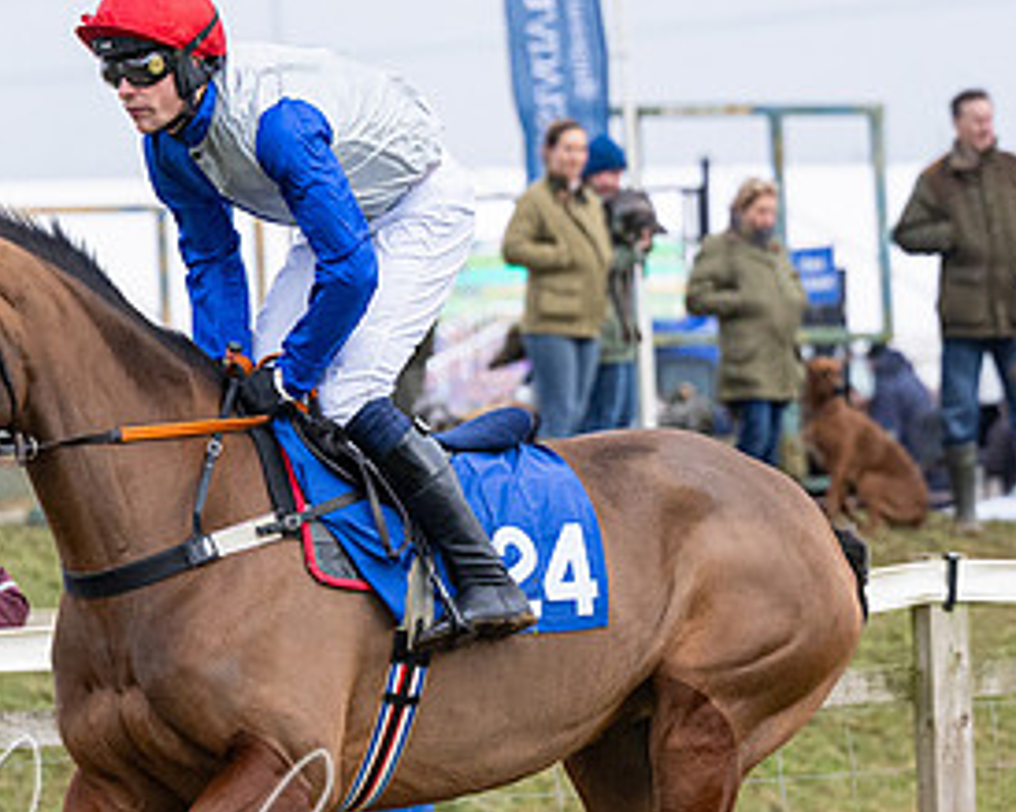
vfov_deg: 3.1
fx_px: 15120
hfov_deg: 3.8
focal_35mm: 503
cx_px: 302
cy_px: 534
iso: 800
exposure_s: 1/1600
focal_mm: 145
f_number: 4
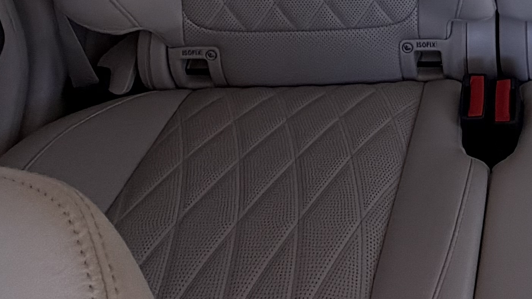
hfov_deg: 30.4
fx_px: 875
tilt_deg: -18.7
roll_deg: +0.7
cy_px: -441
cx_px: 579
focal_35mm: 62
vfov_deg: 13.5
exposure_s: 1/121
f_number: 2.2
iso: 50
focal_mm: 2.22
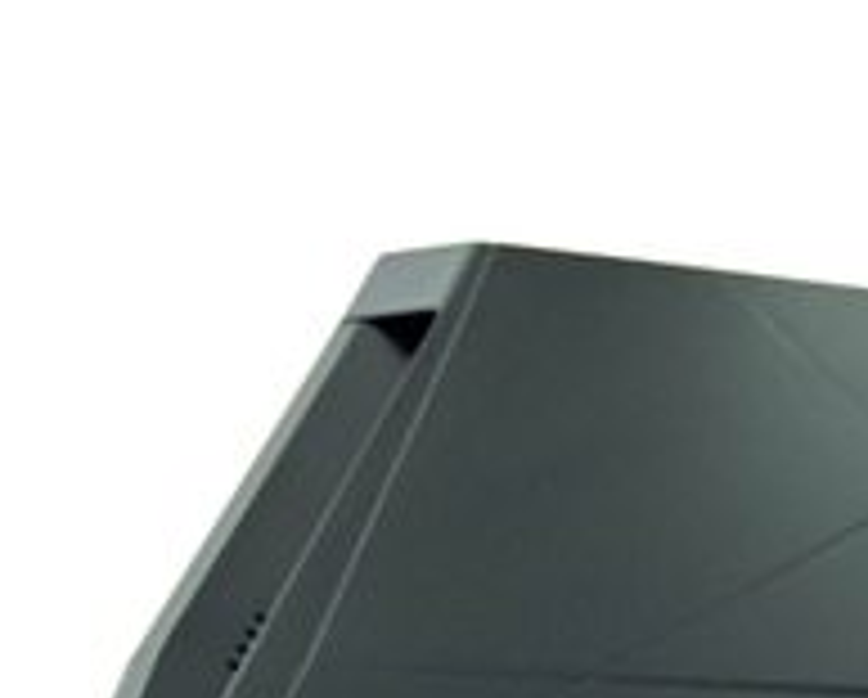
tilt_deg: -44.0
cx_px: 738
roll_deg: +5.3
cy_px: 1229
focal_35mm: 194
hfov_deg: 9.9
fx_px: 4991
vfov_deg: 7.8
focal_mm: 6.76
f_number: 1.78
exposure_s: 1/121
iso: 64
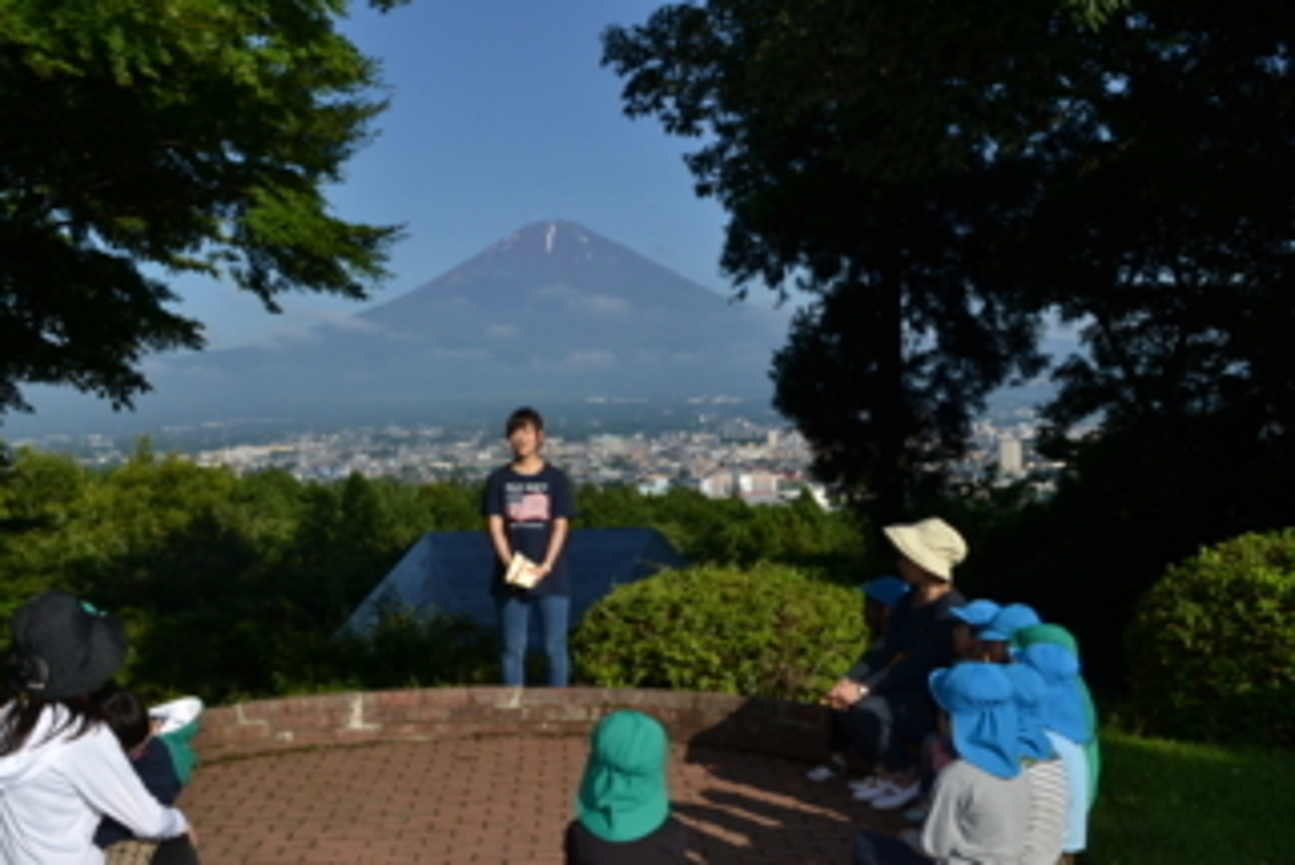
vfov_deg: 32.6
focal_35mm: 41
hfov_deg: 47.3
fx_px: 1475
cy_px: 469
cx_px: 559
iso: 100
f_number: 11
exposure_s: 1/200
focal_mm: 22
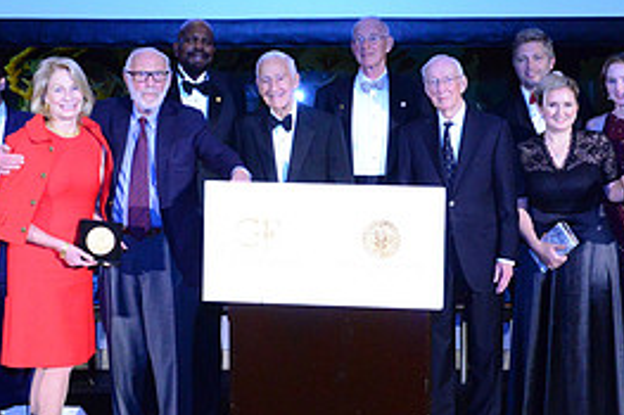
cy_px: 120
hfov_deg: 31.4
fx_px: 1109
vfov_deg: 21.1
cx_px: 282
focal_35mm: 64
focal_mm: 29
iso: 6400
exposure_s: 1/60
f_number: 8
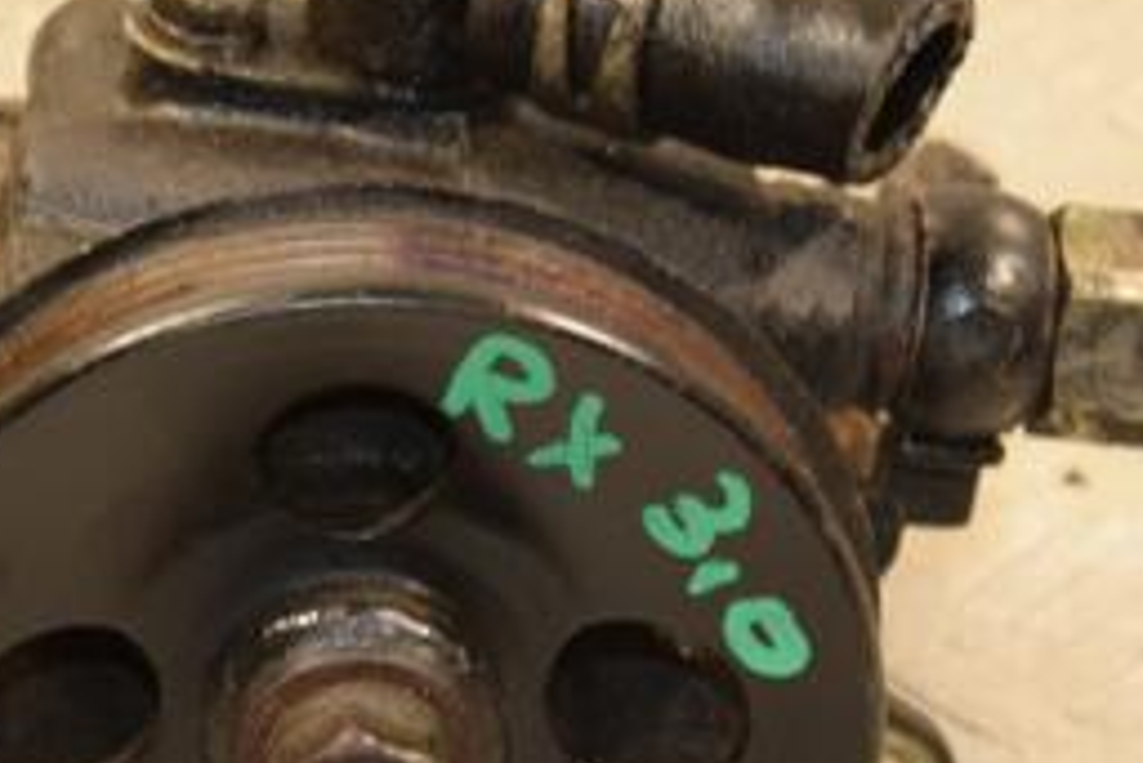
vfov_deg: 4.9
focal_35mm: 281
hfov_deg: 7.3
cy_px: 540
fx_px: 8926
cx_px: 339
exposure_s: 1/100
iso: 800
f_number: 5.3
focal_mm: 80
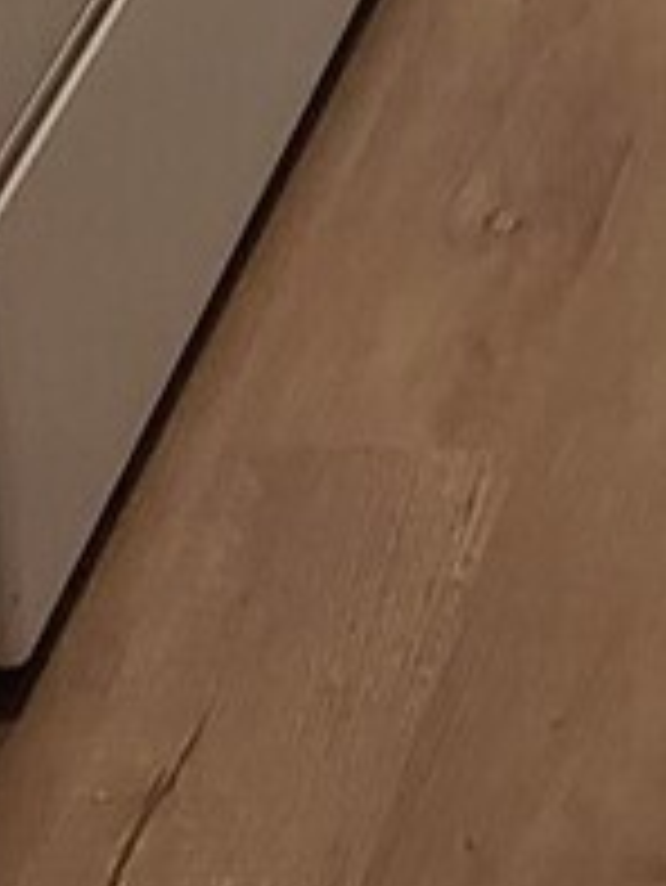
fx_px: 4869
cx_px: 1462
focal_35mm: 190
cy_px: -1705
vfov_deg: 8.7
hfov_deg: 7.4
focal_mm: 4.3
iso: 320
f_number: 2.4
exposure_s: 1/60
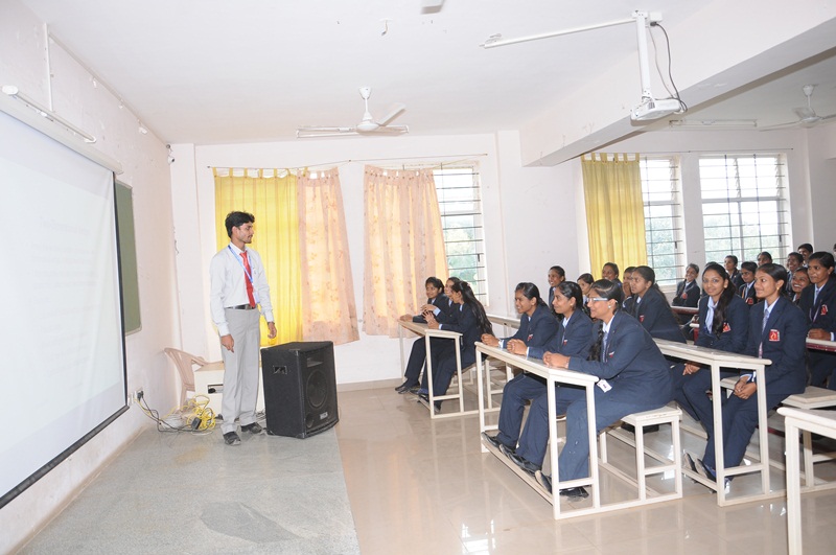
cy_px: 278
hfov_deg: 67.5
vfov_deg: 47.8
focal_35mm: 27
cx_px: 418
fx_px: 626
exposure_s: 1/125
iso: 400
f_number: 5
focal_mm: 18
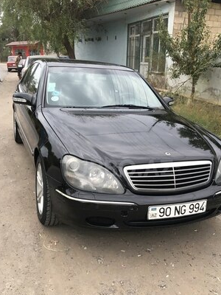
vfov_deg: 51.2
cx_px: 116
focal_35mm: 36
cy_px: 168
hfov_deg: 39.6
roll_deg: -1.2
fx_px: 306
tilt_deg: -21.3
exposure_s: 1/33
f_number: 2.2
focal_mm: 4.15
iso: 40
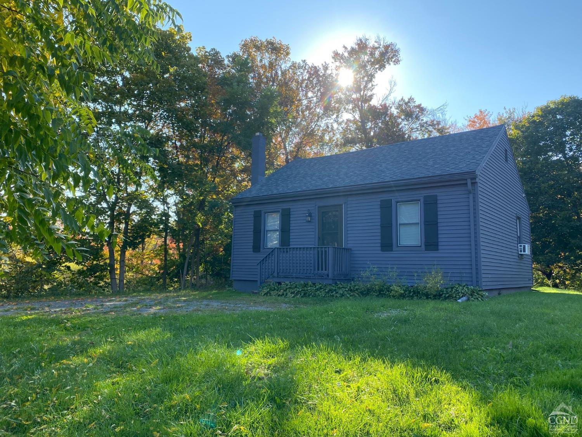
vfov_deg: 53.1
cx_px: 291
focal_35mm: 26
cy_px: 218
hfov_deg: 67.3
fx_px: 437
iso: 32
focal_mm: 4.25
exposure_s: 1/782
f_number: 1.8
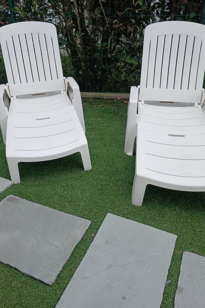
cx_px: 106
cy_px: 155
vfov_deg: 63.7
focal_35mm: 29
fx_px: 248
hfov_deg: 45.0
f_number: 1.8
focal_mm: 3.98
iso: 20
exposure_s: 1/208
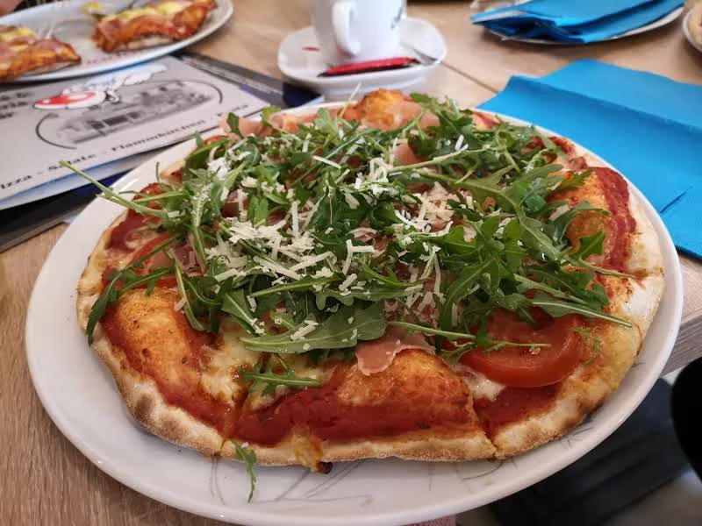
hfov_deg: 65.3
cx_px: 351
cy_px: 263
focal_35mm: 27
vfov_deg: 51.4
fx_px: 548
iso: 640
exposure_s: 1/50
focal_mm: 3.95
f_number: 1.8
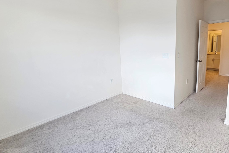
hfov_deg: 84.0
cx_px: 152
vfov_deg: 64.4
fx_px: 121
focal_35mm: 19
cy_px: 69
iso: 100
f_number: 2.2
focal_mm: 2.2
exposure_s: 1/60
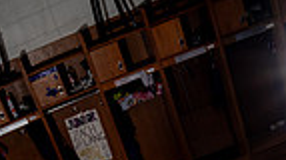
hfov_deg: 27.9
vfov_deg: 12.2
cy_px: 396
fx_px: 576
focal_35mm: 76
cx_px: 136
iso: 100
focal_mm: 23
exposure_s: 1/250
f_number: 5.6
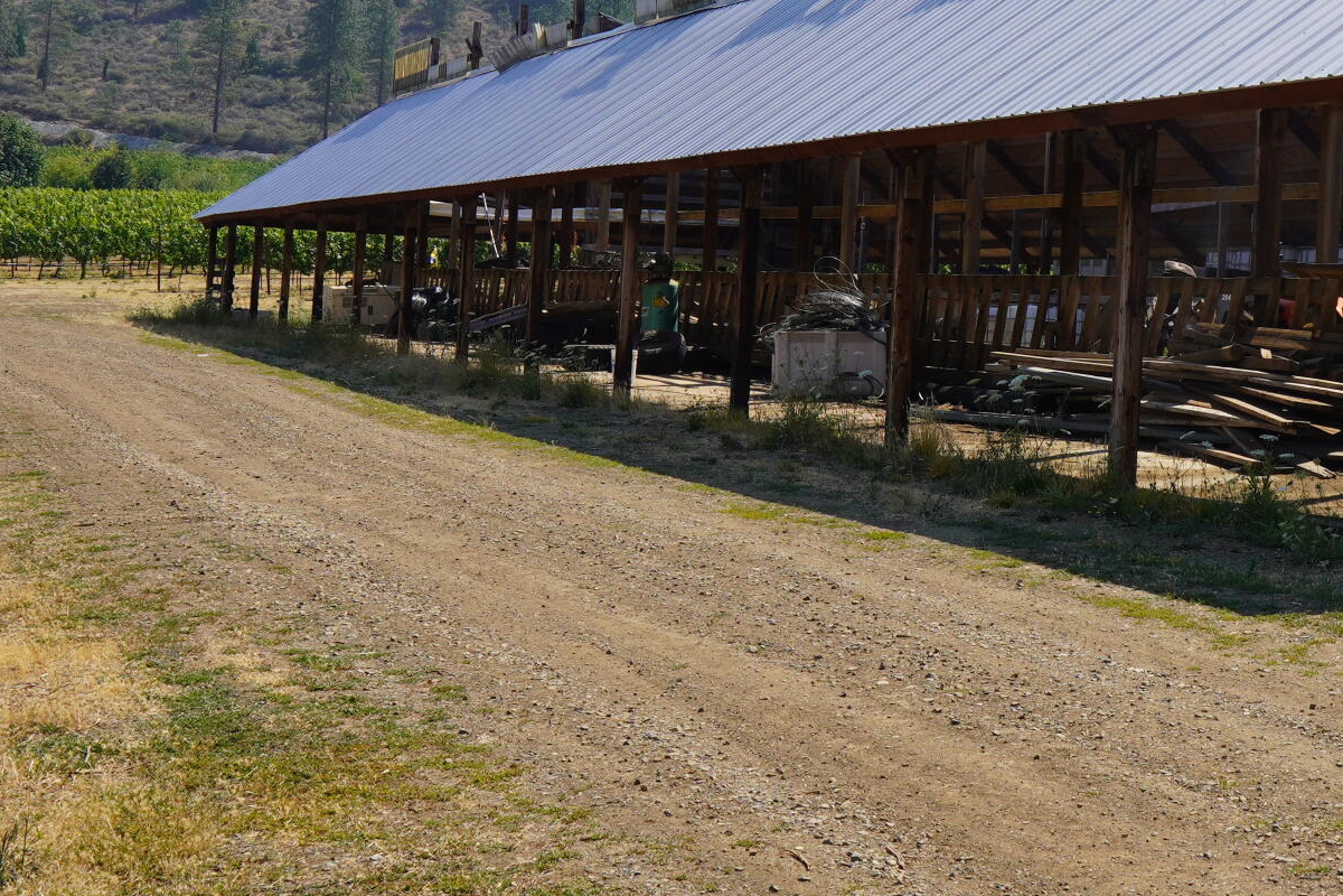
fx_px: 2238
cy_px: 143
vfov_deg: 22.2
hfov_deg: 32.1
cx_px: 1154
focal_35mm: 60
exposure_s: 1/160
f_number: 10
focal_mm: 16
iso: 100
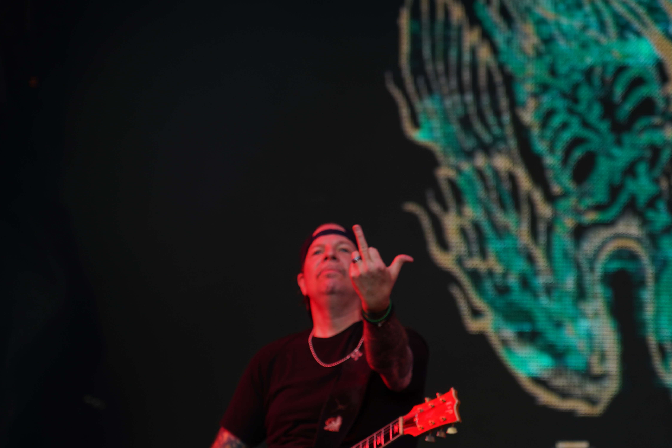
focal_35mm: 139
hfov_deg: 14.7
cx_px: 413
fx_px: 2595
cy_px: 282
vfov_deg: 9.9
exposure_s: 1/125
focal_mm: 105
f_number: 4
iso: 100
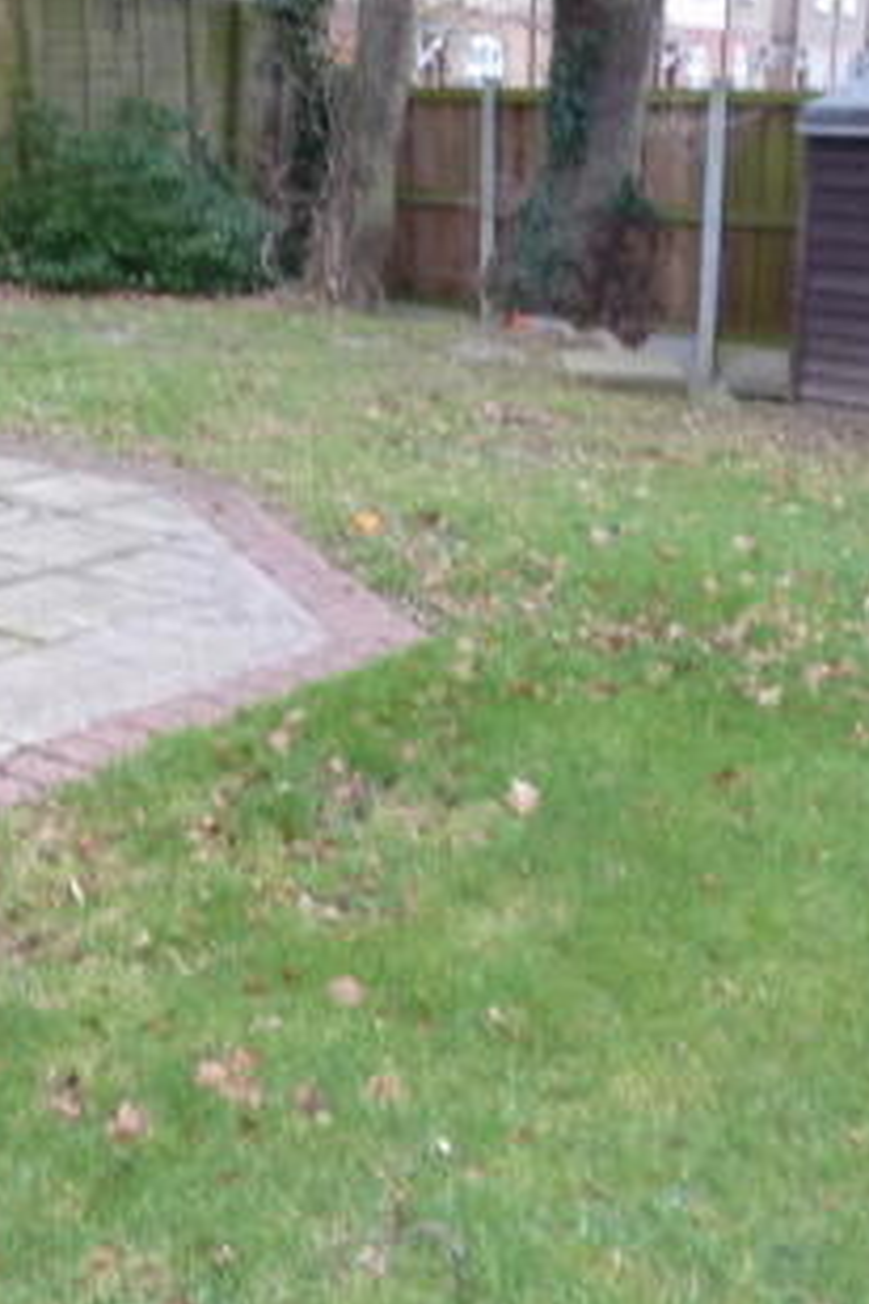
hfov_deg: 27.5
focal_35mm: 49
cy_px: 817
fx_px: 1774
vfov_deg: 40.1
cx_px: 432
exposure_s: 1/30
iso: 200
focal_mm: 4.1
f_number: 3.3
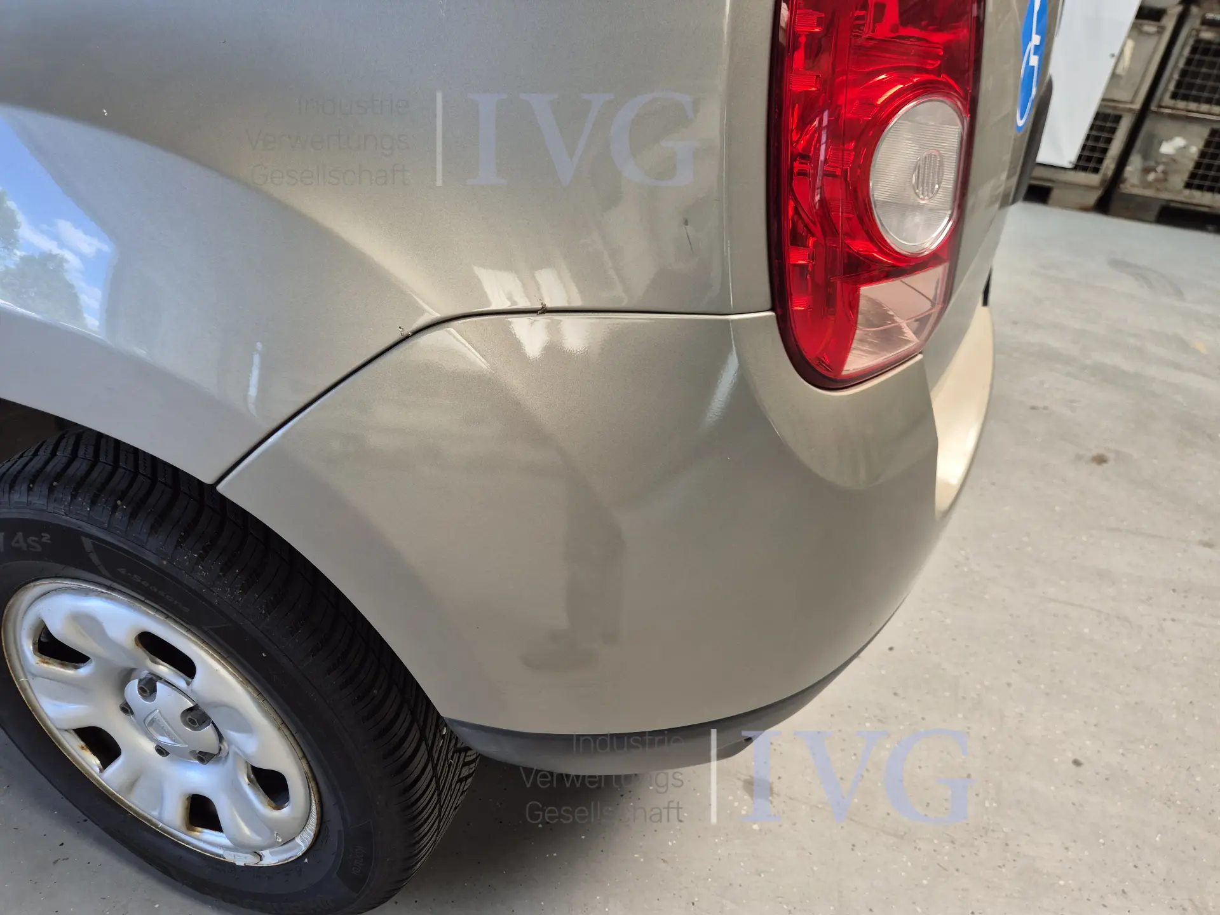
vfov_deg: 58.9
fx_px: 811
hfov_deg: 73.9
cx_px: 610
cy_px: 458
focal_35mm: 23
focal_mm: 5.4
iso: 64
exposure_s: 1/180
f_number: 1.8
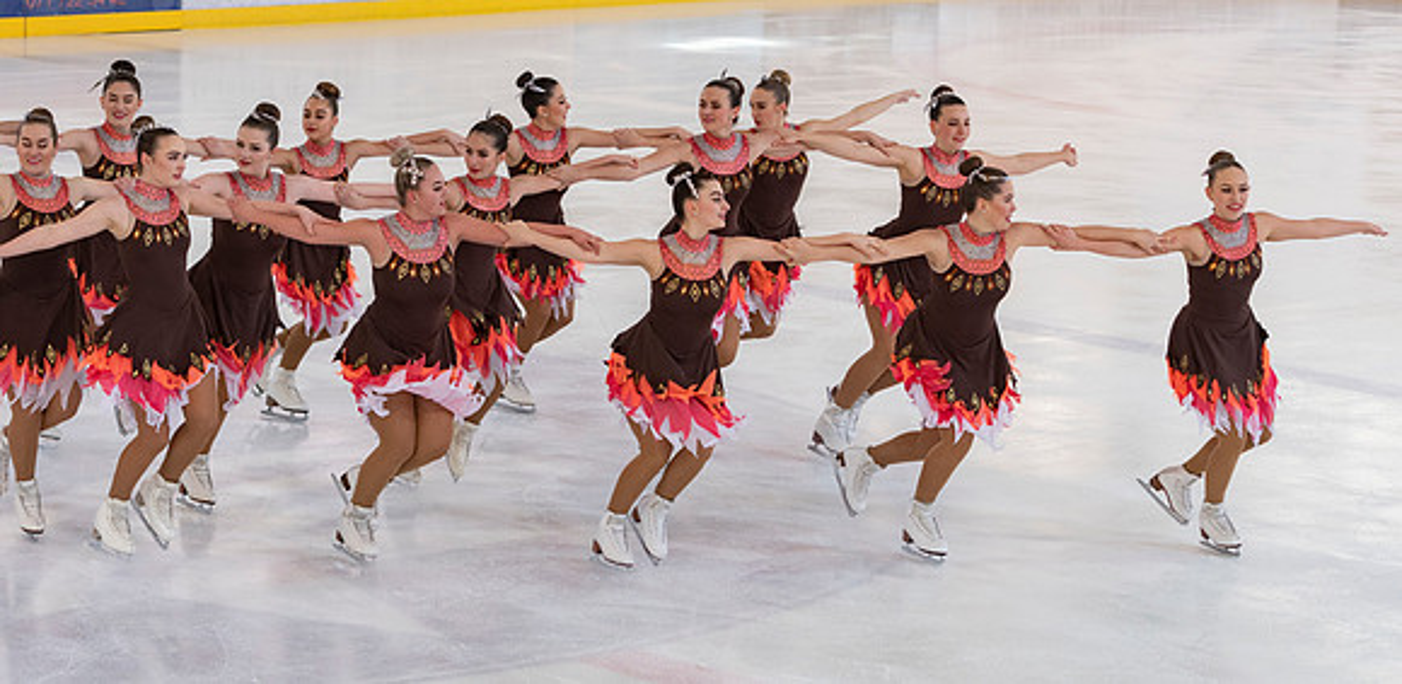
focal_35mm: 125
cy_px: 349
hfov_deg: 17.7
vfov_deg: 8.7
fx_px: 4492
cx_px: 665
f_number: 4
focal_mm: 70
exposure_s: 1/320
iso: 640
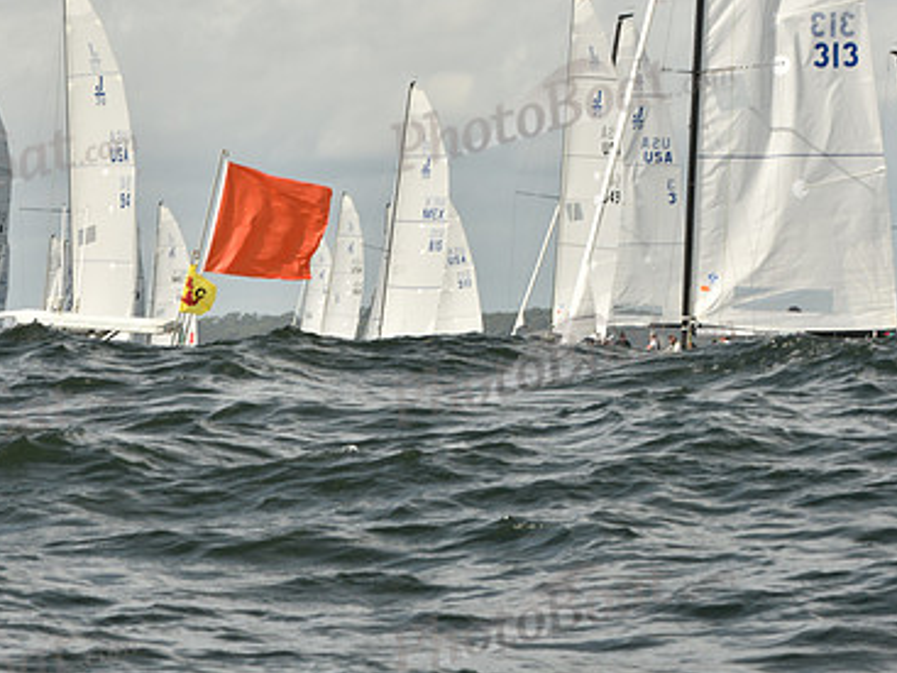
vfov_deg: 4.9
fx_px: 7875
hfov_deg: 6.5
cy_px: 270
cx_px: 266
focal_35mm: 304
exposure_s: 1/1250
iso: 400
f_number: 8
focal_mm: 200
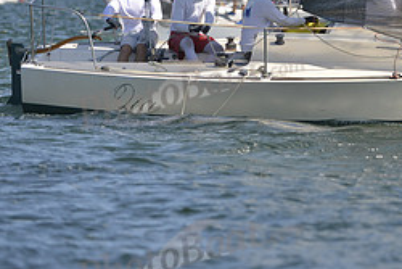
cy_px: -19
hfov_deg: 3.6
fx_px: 6480
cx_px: 389
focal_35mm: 580
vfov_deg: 2.4
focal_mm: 250
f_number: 4.5
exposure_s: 1/1600
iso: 200
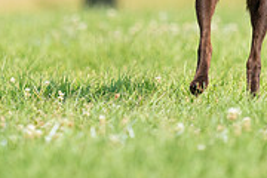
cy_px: -97
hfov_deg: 1.5
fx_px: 10420
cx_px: 162
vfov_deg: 1.0
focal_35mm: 1405
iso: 1600
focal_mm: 437
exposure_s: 1/4000
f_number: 6.3
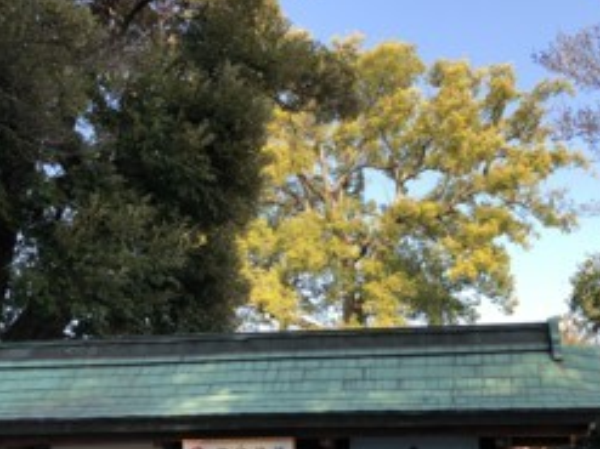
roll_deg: +0.0
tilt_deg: +11.2
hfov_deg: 37.4
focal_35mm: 51
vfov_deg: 28.3
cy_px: 318
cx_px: 347
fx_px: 884
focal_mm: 3.99
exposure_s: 1/500
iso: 20
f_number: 1.8
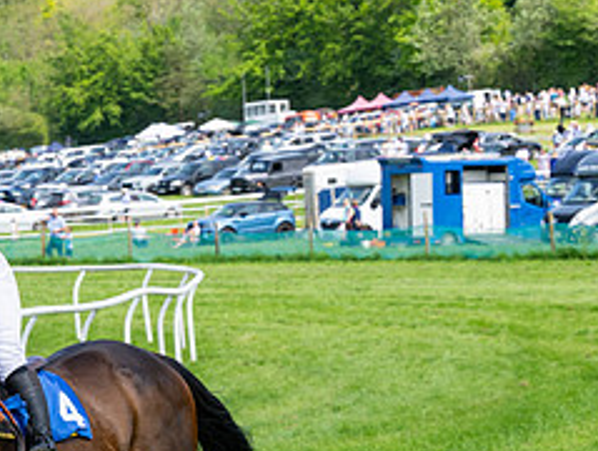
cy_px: 489
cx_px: -99
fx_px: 3287
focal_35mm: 190
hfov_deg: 10.2
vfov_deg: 7.8
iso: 200
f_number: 5.6
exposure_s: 1/800
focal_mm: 70
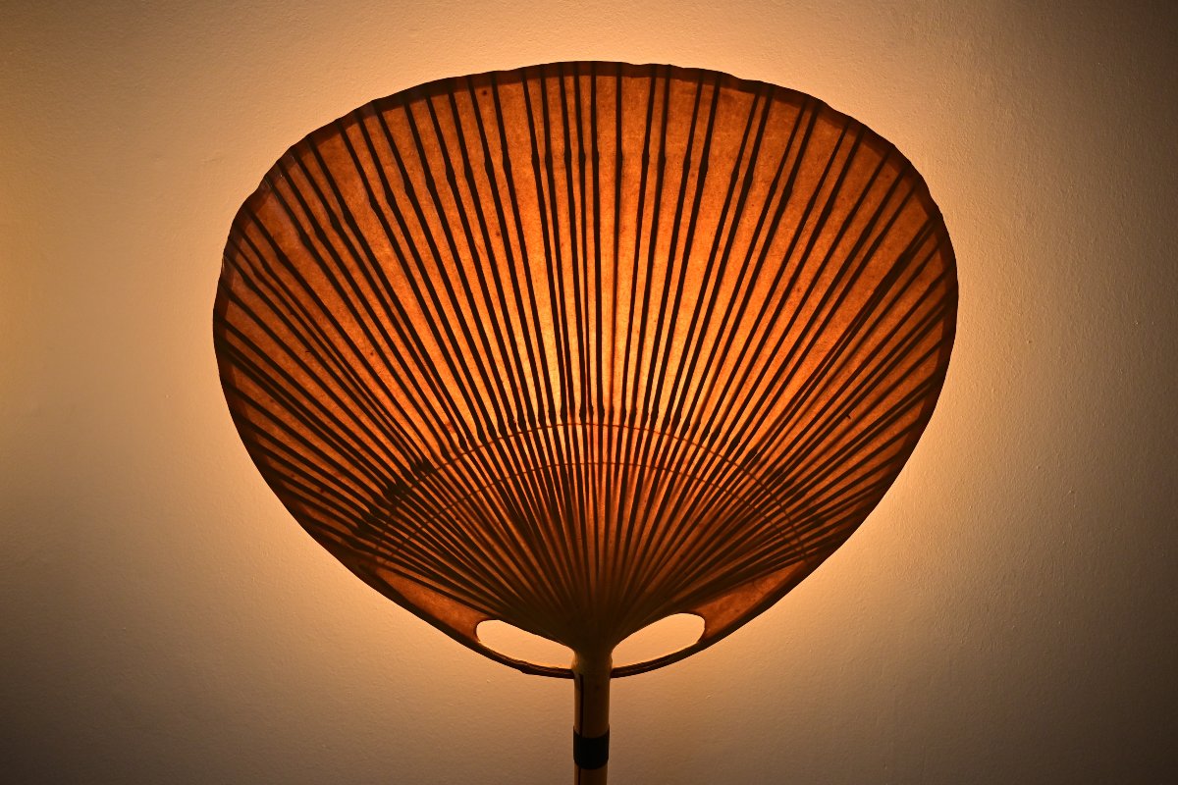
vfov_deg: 42.6
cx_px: 589
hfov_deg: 60.7
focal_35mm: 31
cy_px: 392
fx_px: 1006
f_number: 3.5
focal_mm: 20.5
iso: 900
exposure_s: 1/125
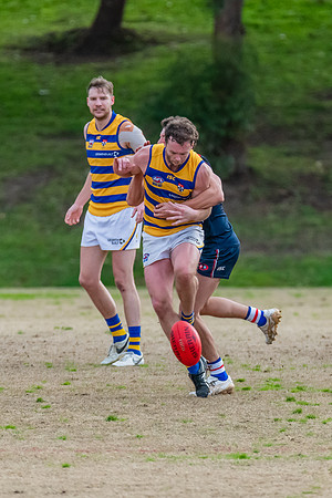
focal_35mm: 840
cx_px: 244
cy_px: 253
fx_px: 11621
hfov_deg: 1.6
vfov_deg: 2.5
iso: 2000
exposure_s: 1/2000
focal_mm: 400
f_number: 6
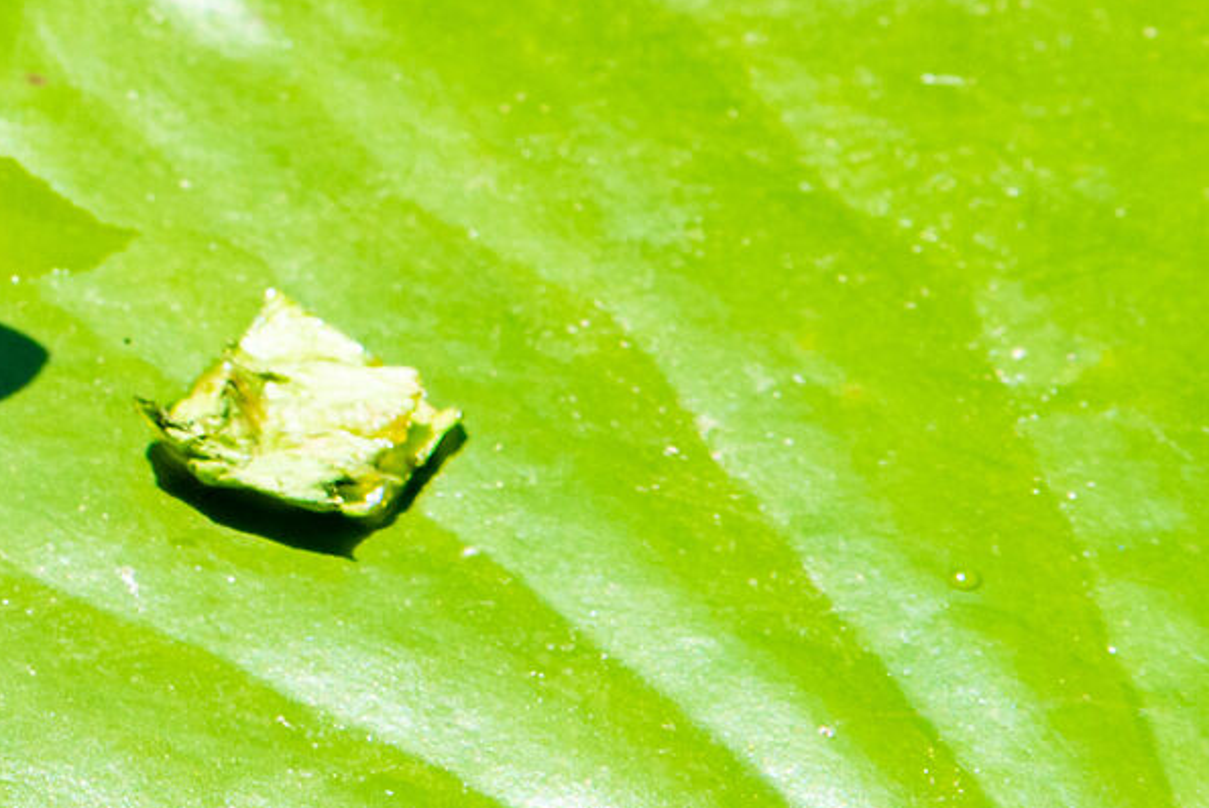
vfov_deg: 1.4
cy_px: -267
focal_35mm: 969
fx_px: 32565
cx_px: -1034
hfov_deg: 2.1
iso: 250
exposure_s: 1/250
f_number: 13
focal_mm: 240
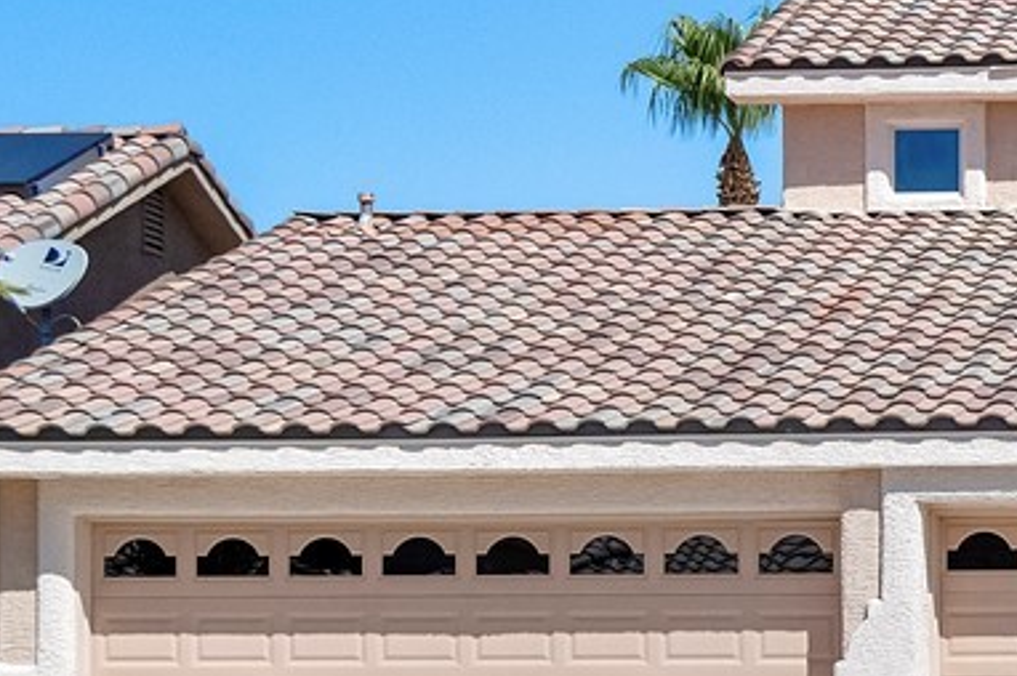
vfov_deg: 12.2
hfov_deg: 17.4
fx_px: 3133
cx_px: 1294
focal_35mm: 111
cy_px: 656
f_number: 8
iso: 1000
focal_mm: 26
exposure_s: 1/5000
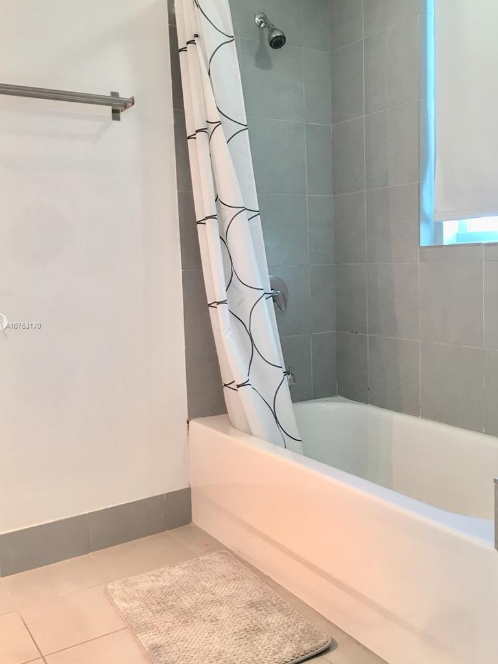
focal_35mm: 34
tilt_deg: -5.3
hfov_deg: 41.7
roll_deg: +1.6
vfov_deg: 54.0
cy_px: 326
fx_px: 652
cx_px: 274
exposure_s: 1/17
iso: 40
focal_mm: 4.15
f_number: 2.2
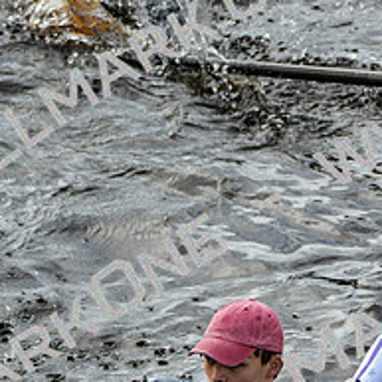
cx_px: 558
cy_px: 191
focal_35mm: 1200
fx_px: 14982
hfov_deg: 1.5
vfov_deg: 1.5
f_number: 6.3
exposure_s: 1/1250
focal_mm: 470
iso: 640
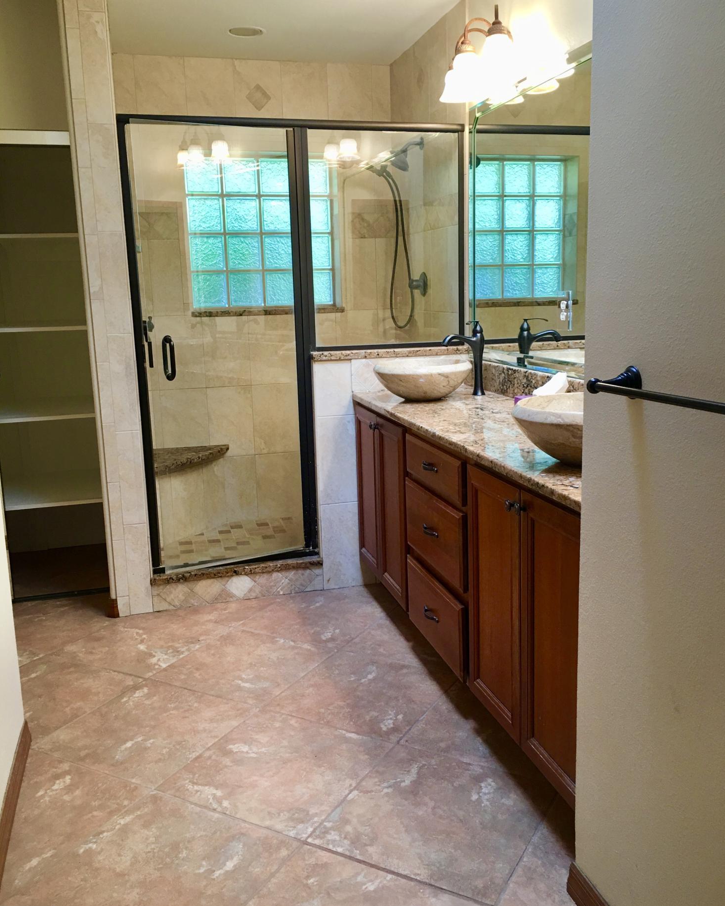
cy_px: 449
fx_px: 831
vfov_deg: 57.2
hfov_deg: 47.1
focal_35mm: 31
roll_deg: +1.3
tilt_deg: -9.5
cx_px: 371
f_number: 2.2
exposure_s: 1/15
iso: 32
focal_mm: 4.15
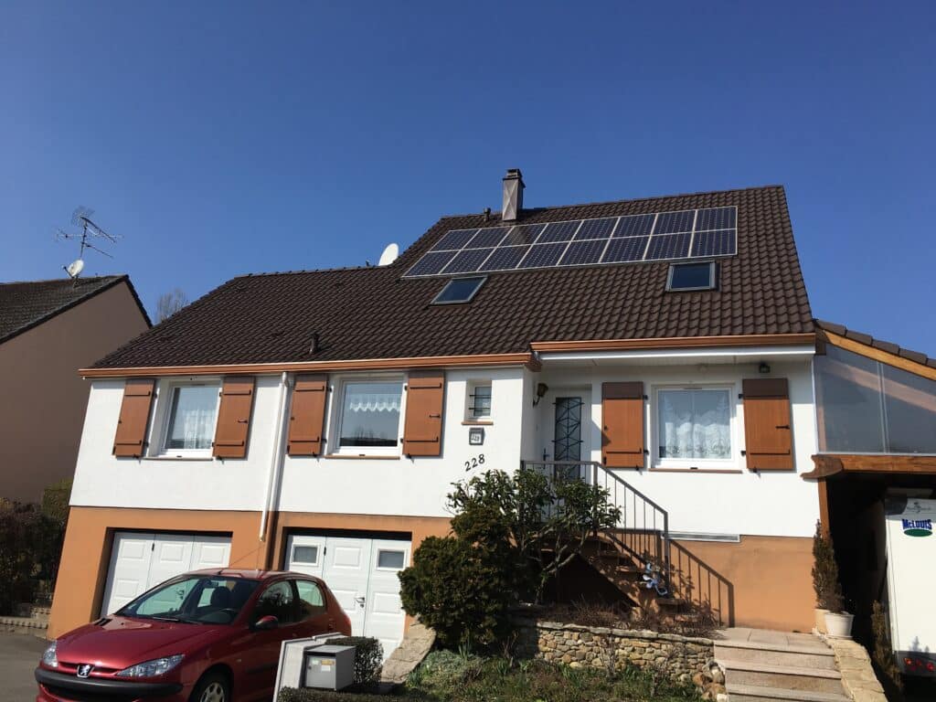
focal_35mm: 29
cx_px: 468
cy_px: 351
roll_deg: -4.0
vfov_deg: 48.2
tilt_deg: +14.9
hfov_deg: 61.7
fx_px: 784
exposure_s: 1/3077
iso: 25
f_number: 2.2
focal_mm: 4.15
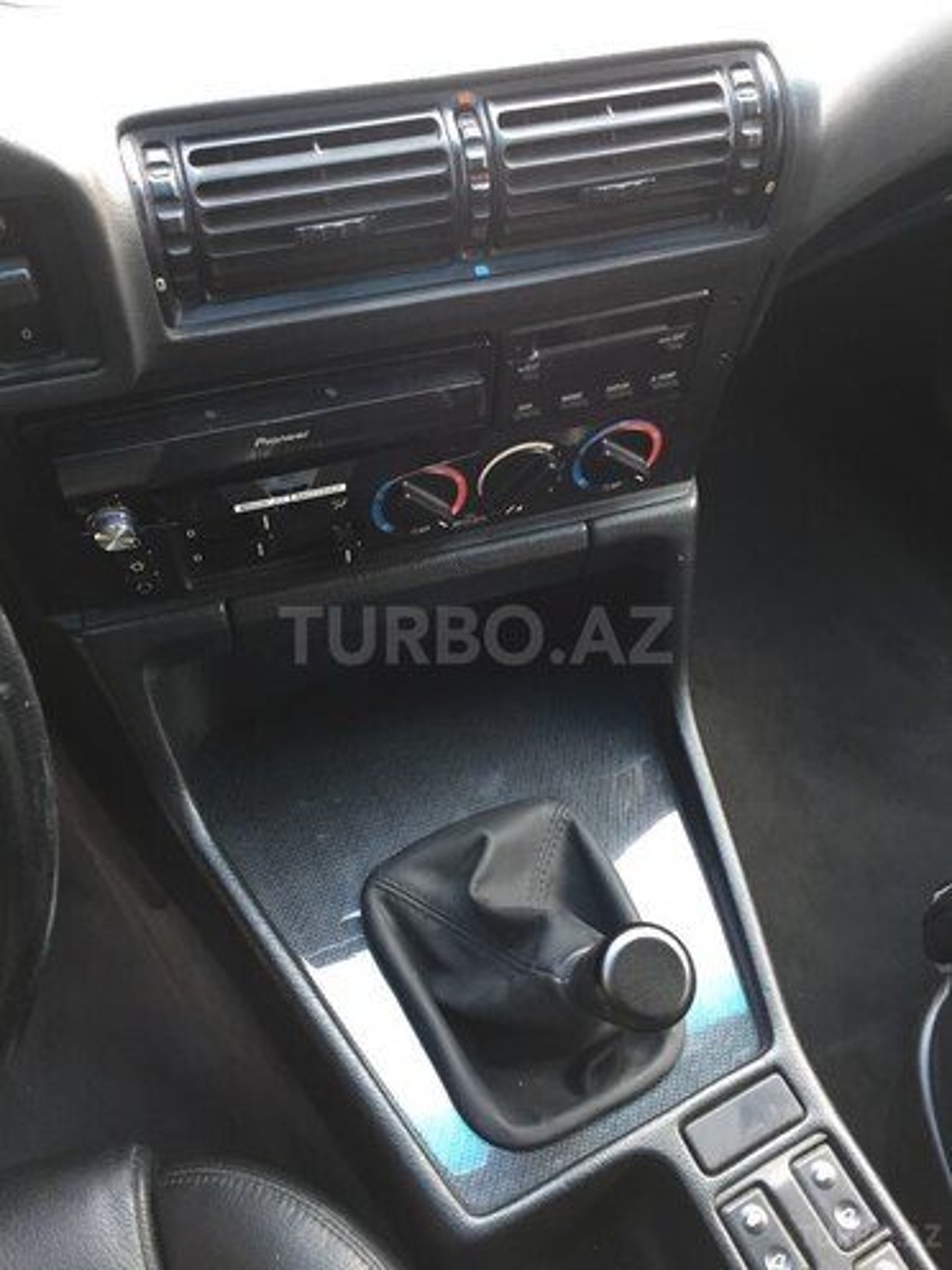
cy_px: 635
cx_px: 476
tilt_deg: -52.9
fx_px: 1063
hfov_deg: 48.2
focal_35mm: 29
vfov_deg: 61.7
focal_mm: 4.15
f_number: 2.2
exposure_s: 1/33
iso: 64
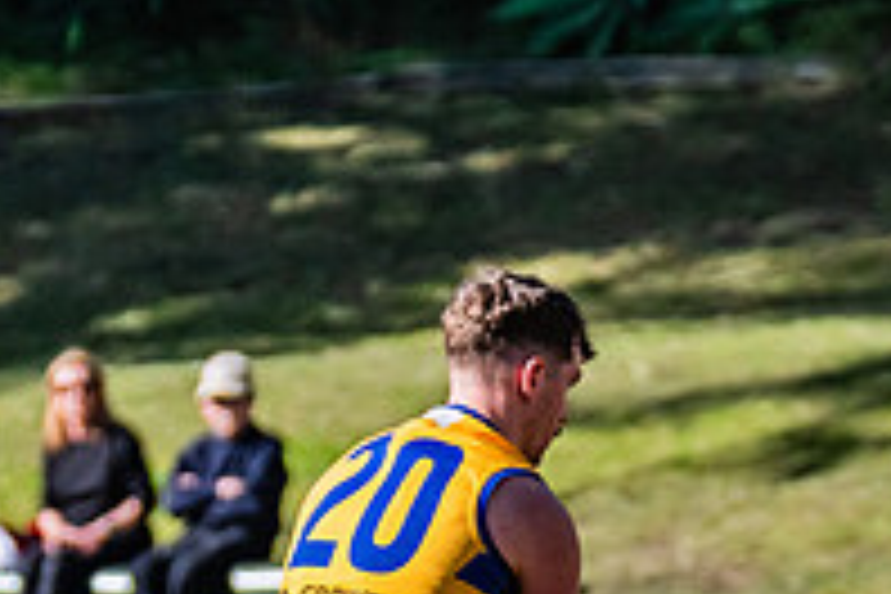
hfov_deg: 1.5
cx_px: 515
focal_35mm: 1403
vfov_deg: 1.0
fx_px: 34722
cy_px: 755
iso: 800
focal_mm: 360
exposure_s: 1/1600
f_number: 10
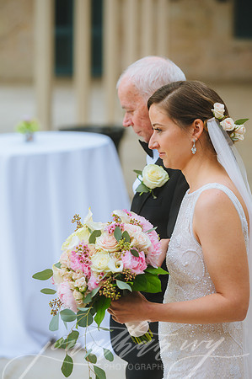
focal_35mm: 135
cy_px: 190
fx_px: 1421
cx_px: 126
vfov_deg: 15.2
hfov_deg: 10.1
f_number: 2.8
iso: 400
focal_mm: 135
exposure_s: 1/500
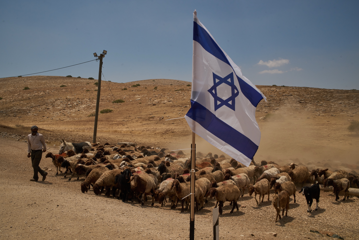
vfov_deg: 37.9
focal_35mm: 35
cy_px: 120
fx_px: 349
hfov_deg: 54.4
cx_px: 180
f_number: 16
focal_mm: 35
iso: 500
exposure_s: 1/800
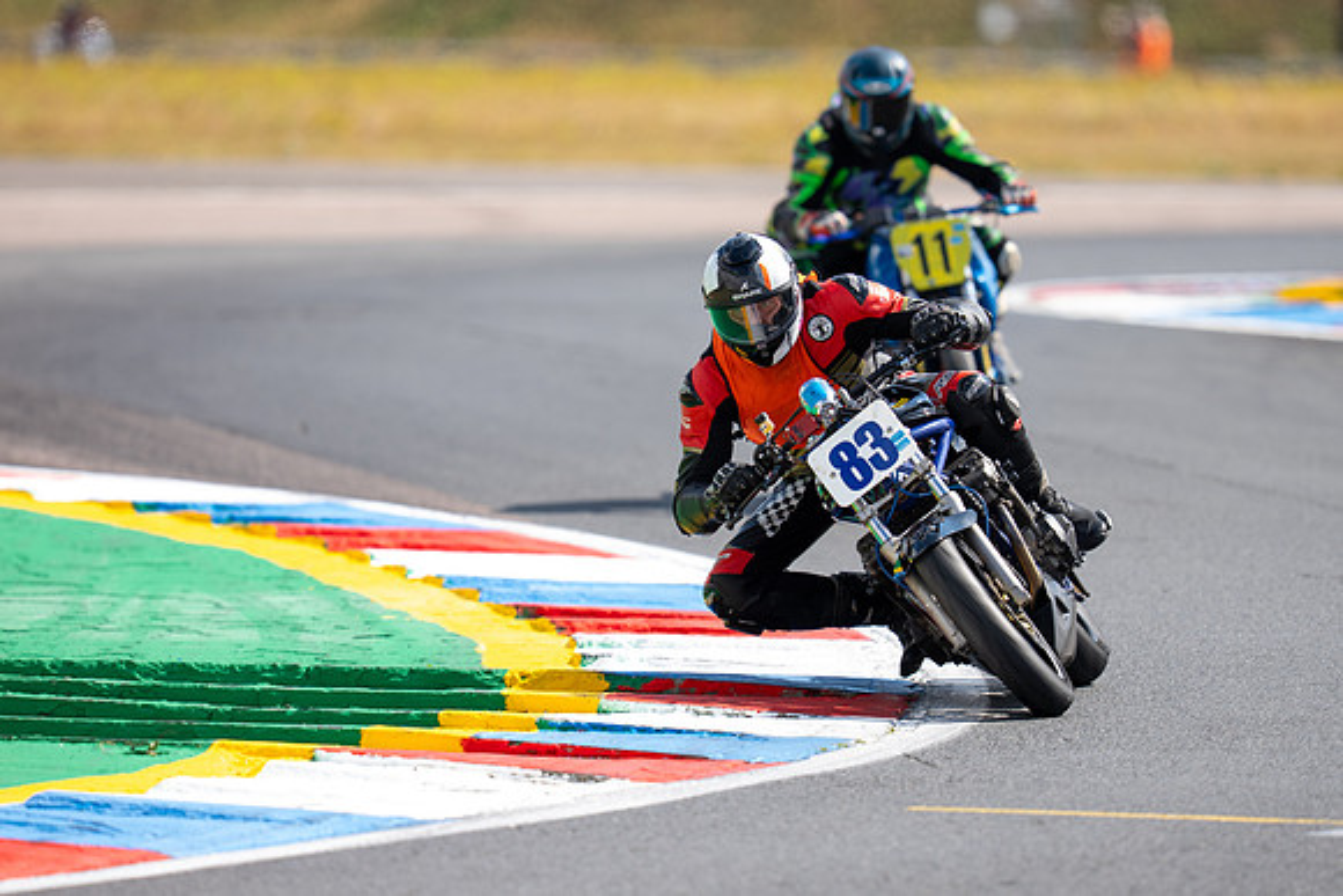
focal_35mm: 470
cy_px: 424
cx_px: 788
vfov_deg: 2.9
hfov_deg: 4.4
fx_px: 17525
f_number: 3.2
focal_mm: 400
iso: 50
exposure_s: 1/500
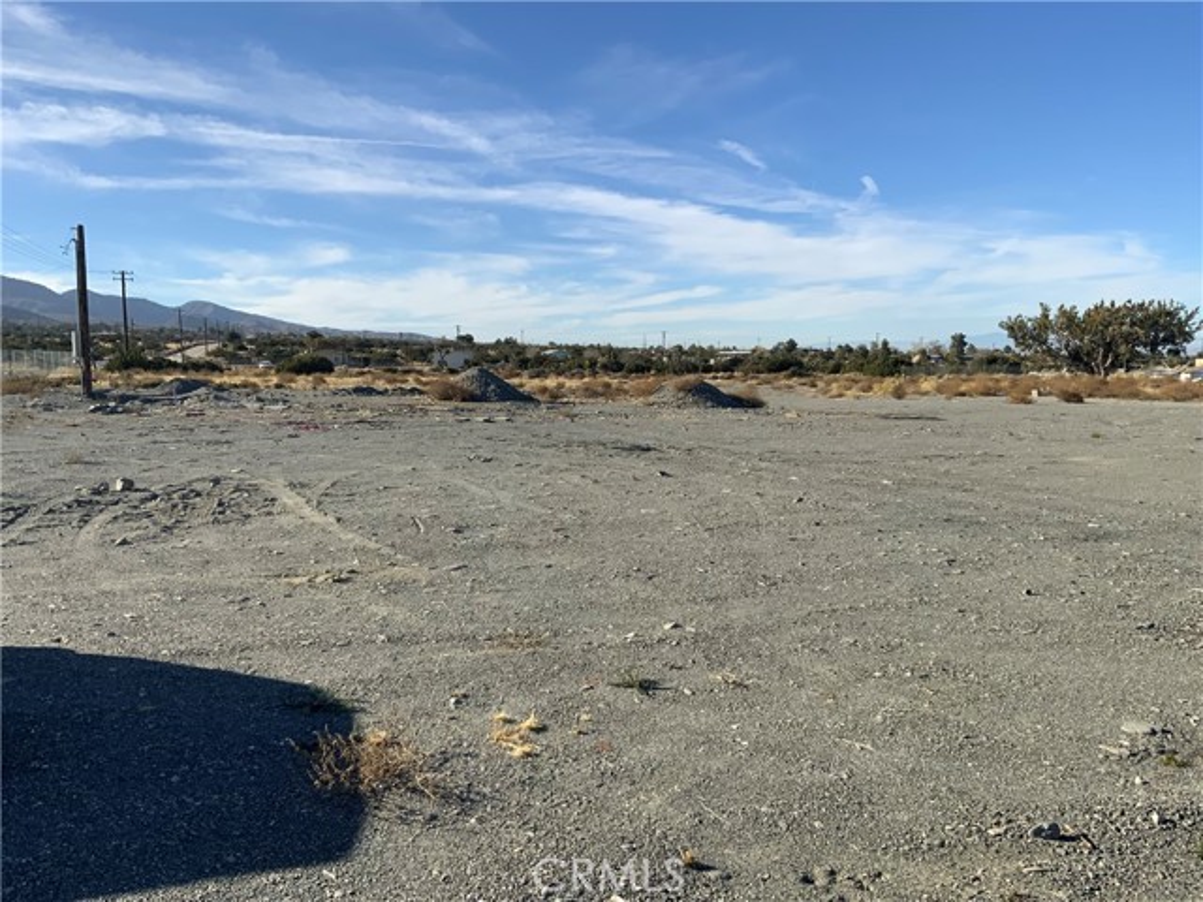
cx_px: 602
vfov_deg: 48.2
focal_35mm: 29
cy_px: 451
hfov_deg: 61.7
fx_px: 1008
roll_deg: +1.2
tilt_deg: -5.4
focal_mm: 3
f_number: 1.8
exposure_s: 1/2427
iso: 16
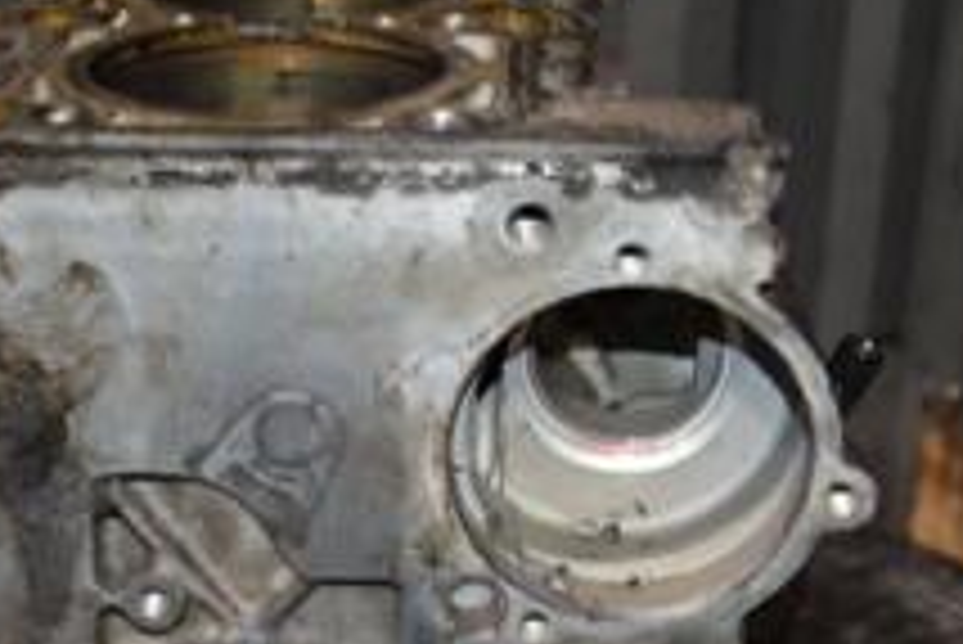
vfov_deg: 13.4
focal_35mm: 101
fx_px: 2703
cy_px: 621
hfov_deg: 20.0
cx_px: 220
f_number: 5
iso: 800
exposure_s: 1/60
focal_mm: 24
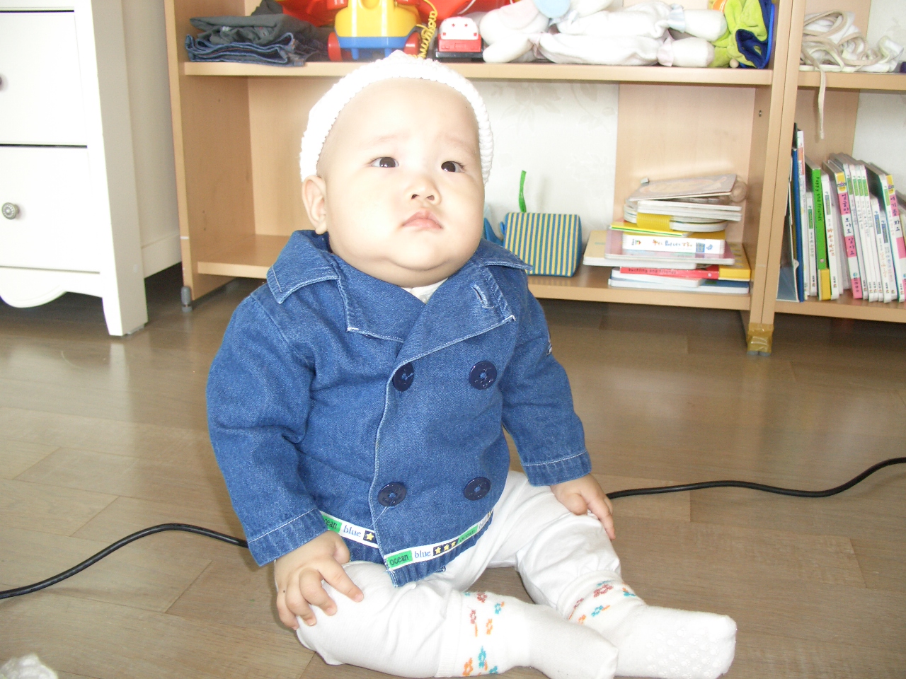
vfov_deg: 42.9
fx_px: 864
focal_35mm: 33
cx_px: 453
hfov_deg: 55.4
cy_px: 340
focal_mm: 7.1
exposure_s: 1/60
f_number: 2.8
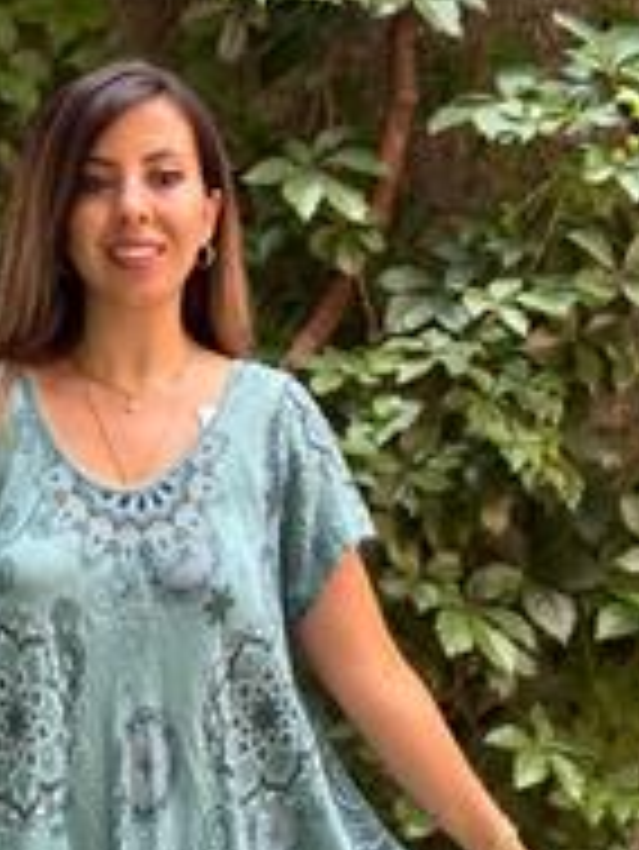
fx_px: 2581
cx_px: 248
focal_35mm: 105
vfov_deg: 18.2
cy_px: 875
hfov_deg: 14.1
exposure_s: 1/176
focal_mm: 6.76
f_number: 1.78
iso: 64
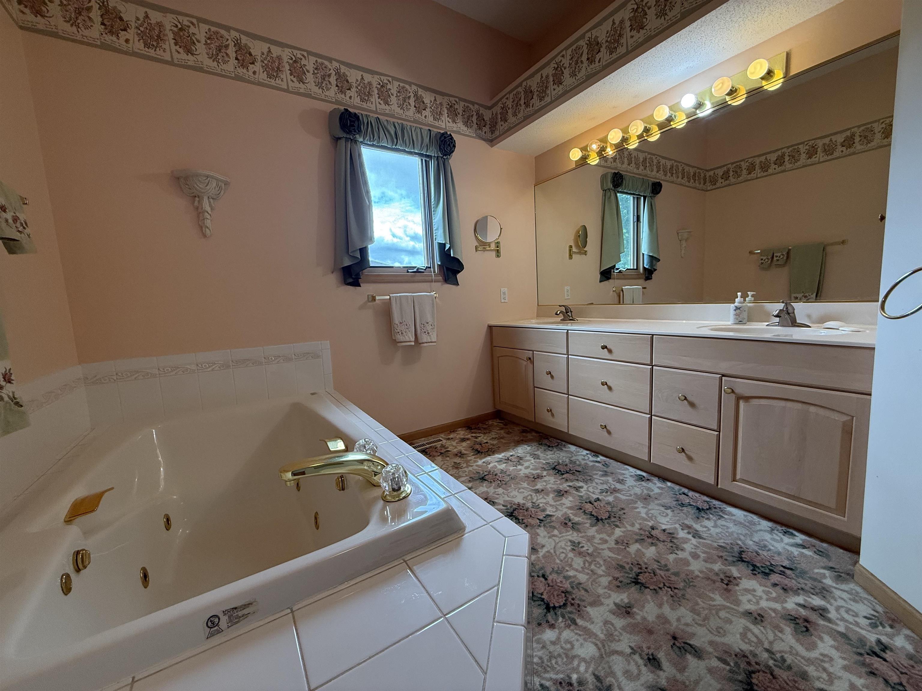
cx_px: 461
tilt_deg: -6.7
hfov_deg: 102.1
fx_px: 373
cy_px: 346
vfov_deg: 85.7
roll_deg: +2.7
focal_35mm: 14
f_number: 2.2
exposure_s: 1/120
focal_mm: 2.22
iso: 160
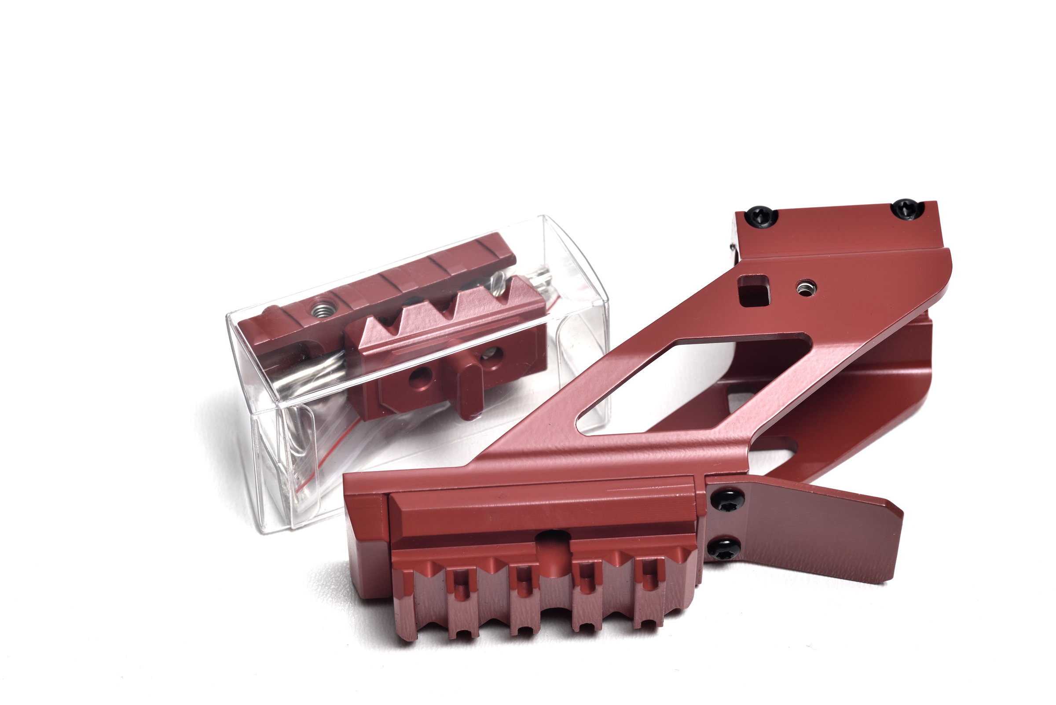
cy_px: 352
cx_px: 528
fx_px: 3081
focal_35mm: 105
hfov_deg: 19.4
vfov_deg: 13.1
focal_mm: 105
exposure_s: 1/125
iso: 200
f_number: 11
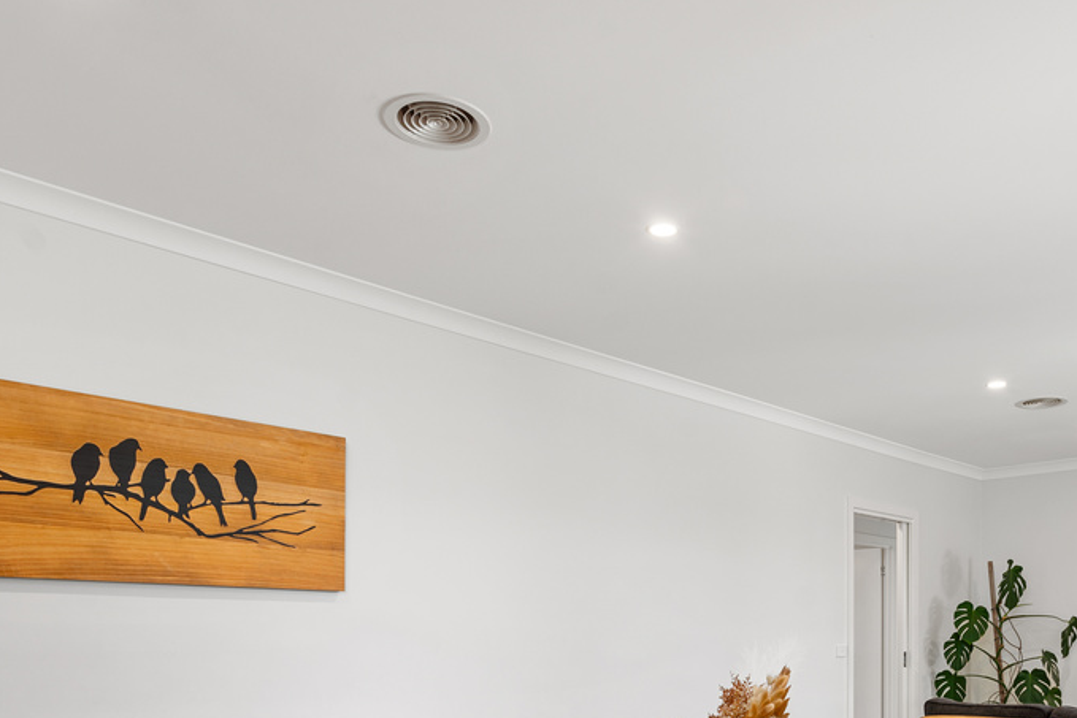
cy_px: 650
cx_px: 690
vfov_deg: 37.3
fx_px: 987
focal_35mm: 33
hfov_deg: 56.3
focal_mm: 14
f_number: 8
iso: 125
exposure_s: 1/4
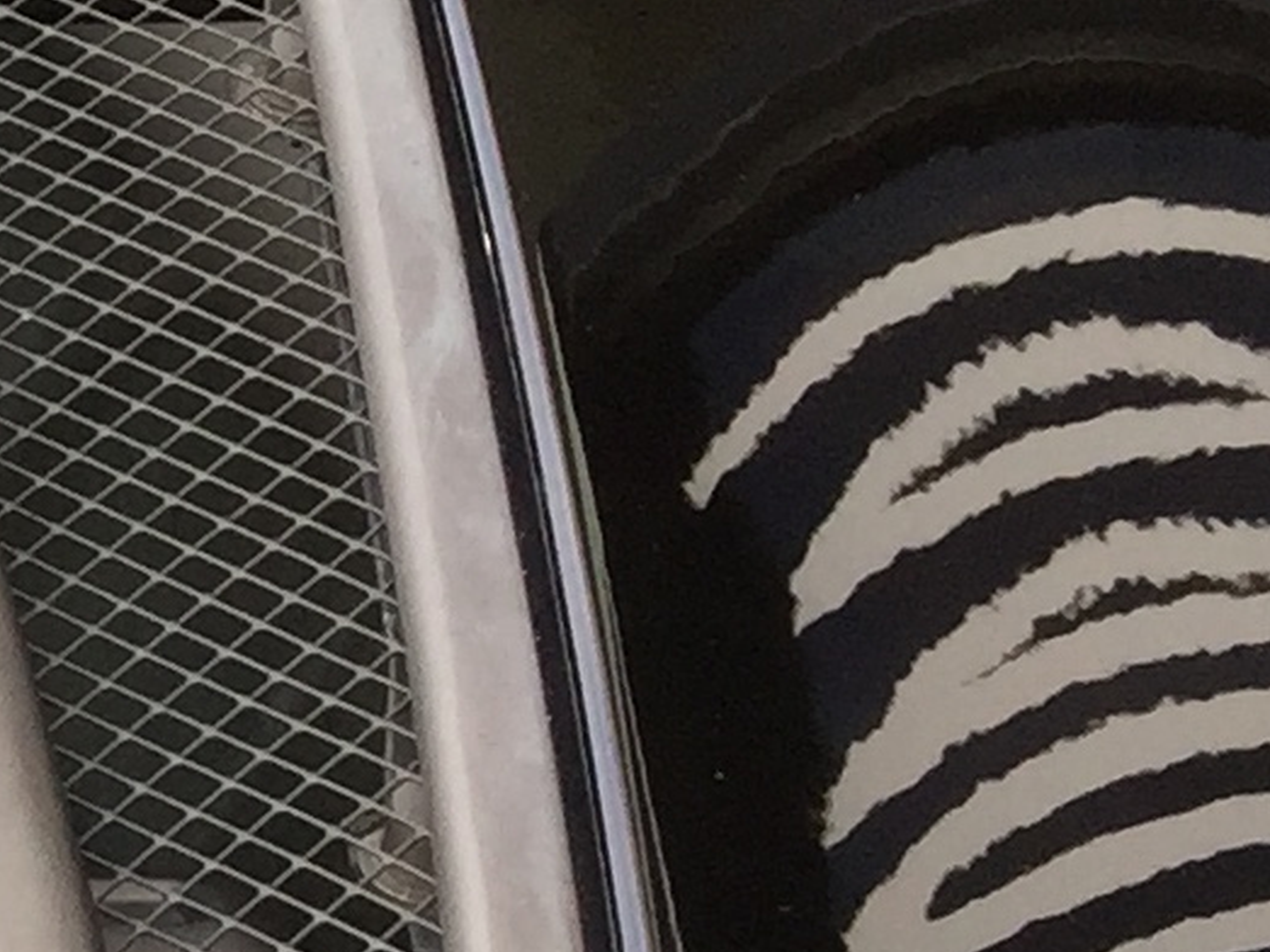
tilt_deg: -38.4
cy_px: 678
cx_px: -2202
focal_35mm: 181
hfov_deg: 9.3
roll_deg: -3.3
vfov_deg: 8.2
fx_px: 6639
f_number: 2.2
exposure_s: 1/237
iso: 32
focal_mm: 4.15
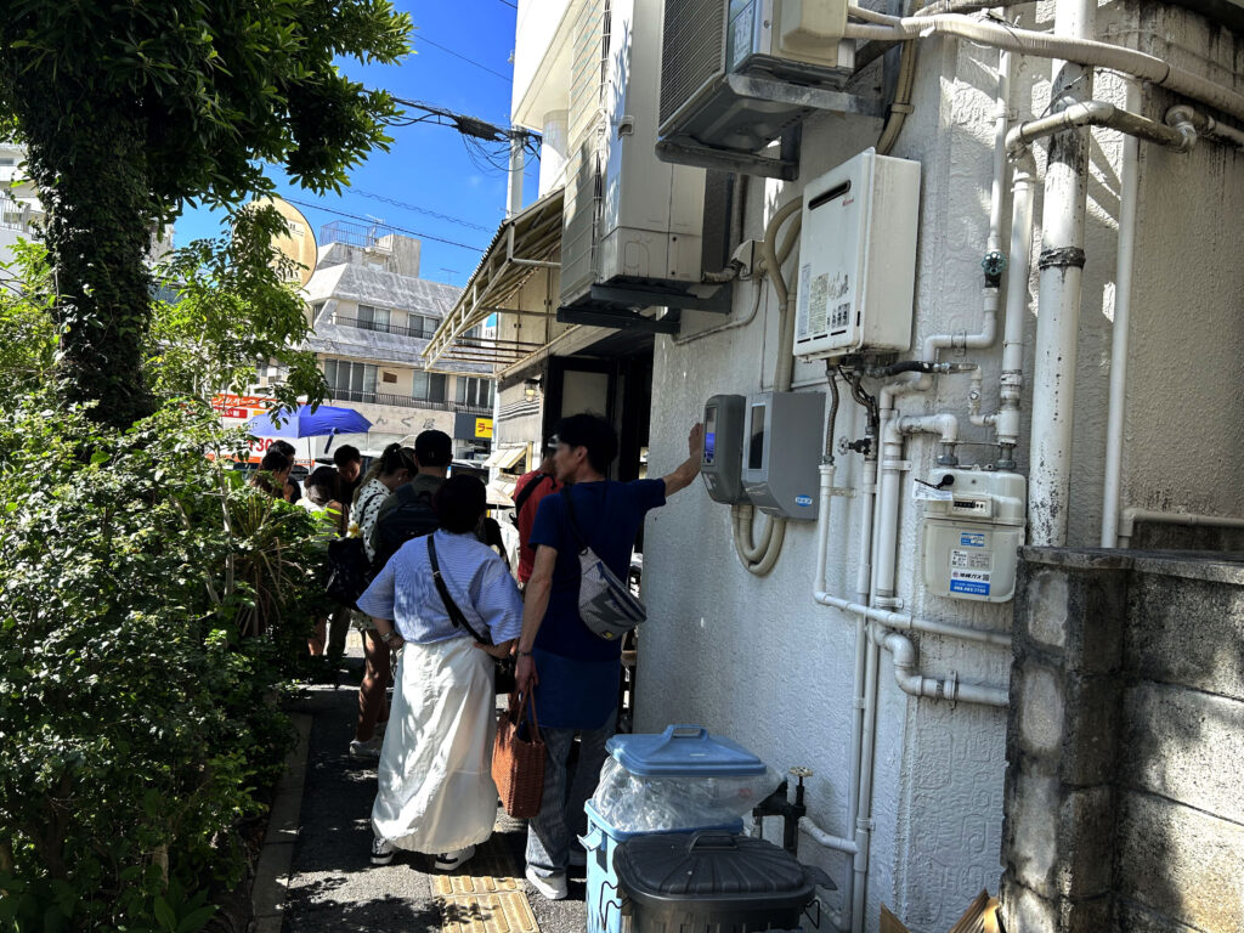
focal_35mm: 26
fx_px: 934
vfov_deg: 53.1
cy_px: 466
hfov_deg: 67.3
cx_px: 622
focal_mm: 5.7
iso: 50
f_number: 1.5
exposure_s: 1/2008
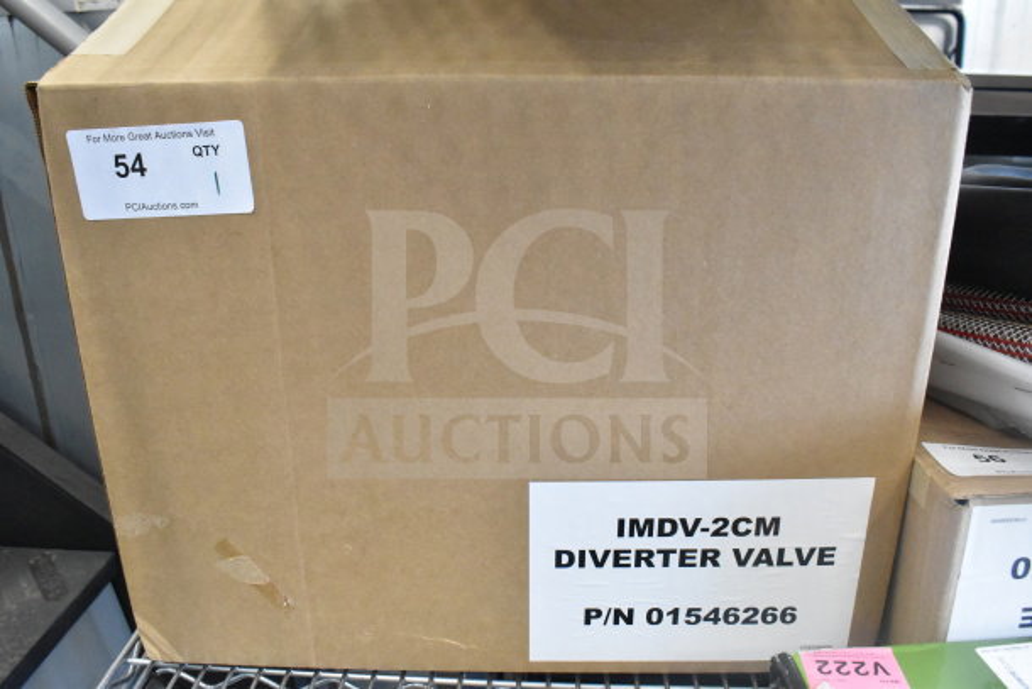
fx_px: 860
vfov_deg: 43.6
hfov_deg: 61.9
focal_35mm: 30
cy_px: 344
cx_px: 516
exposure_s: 1/200
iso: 6400
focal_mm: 20
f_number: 7.1
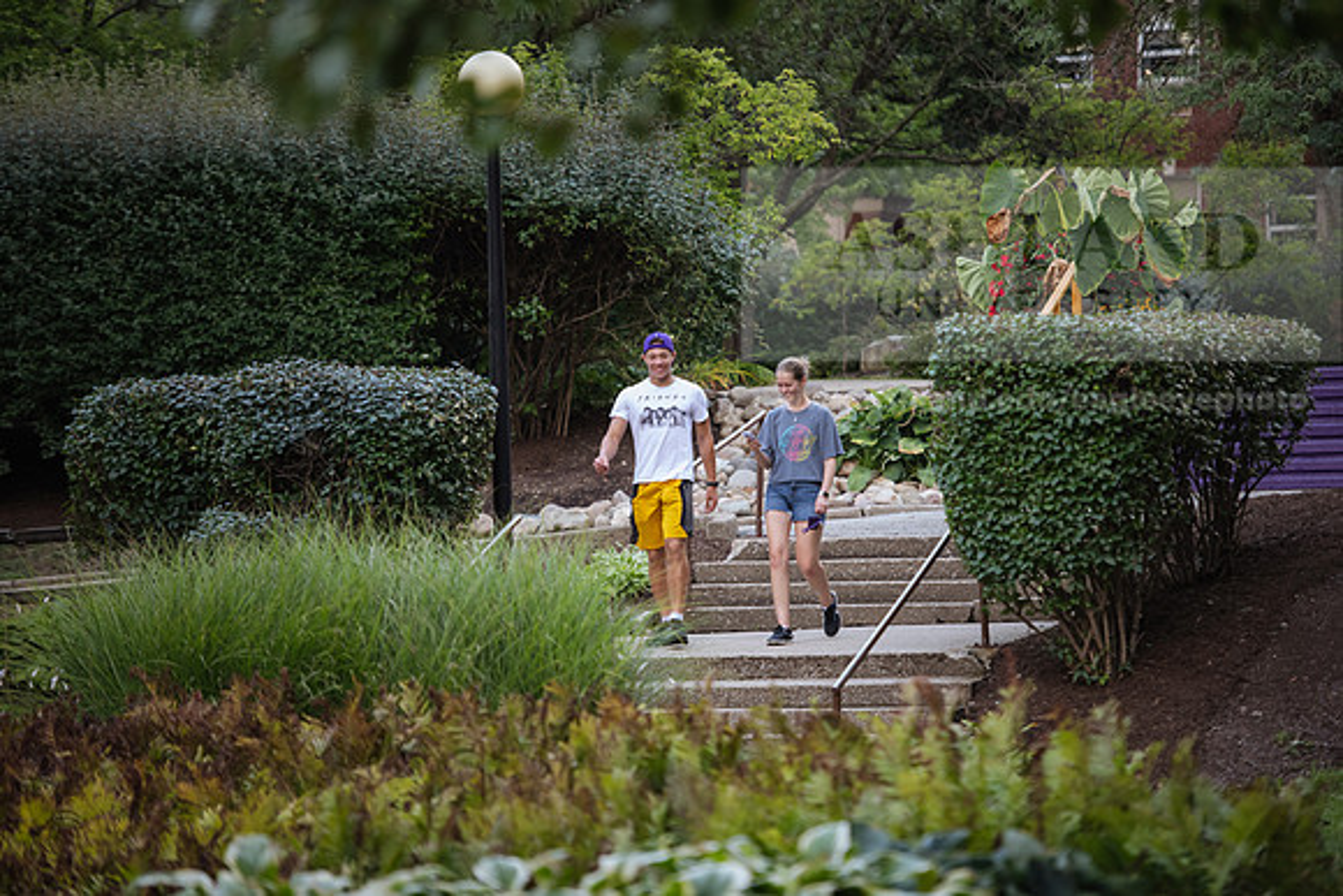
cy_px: 448
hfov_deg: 12.8
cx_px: 672
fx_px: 5970
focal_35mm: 160
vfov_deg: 8.6
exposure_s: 1/250
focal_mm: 160
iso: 1000
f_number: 3.2
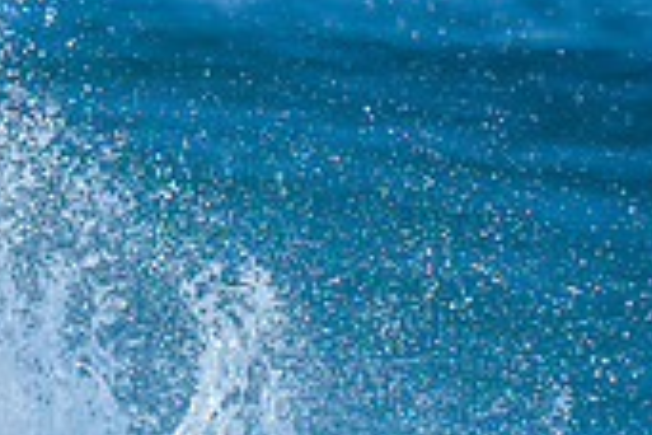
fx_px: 67278
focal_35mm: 3715
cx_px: -448
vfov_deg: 0.4
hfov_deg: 0.6
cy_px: 679
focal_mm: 800
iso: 280
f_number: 6.3
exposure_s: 1/2000
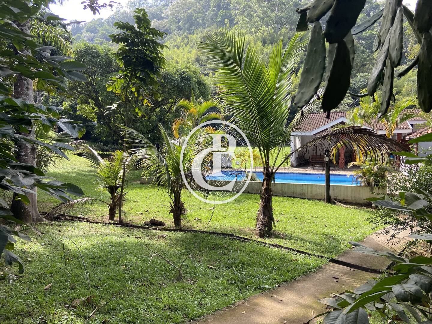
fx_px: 324
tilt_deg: -7.5
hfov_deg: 67.3
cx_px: 216
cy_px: 162
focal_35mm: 26
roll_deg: +1.2
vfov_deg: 53.1
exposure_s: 1/332
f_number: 1.8
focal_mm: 4.25
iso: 32
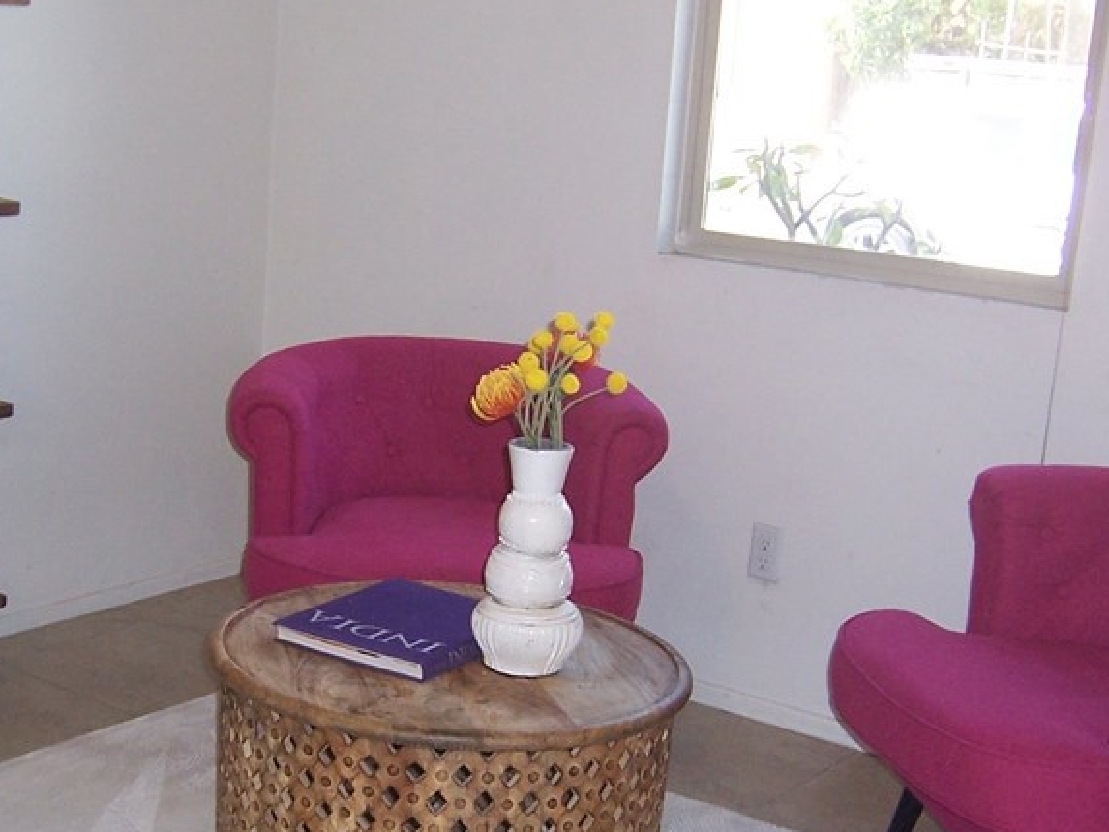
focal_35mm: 59
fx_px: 1891
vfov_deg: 24.7
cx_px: 343
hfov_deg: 32.3
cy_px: 538
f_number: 2.8
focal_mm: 5.5
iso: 140
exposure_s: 1/60
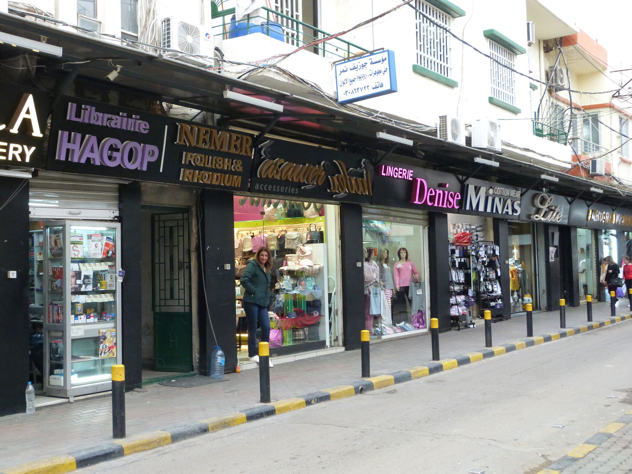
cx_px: 316
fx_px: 785
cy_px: 237
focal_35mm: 43
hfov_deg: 43.9
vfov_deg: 33.6
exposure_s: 1/60
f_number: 3.2
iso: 400
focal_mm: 7.6
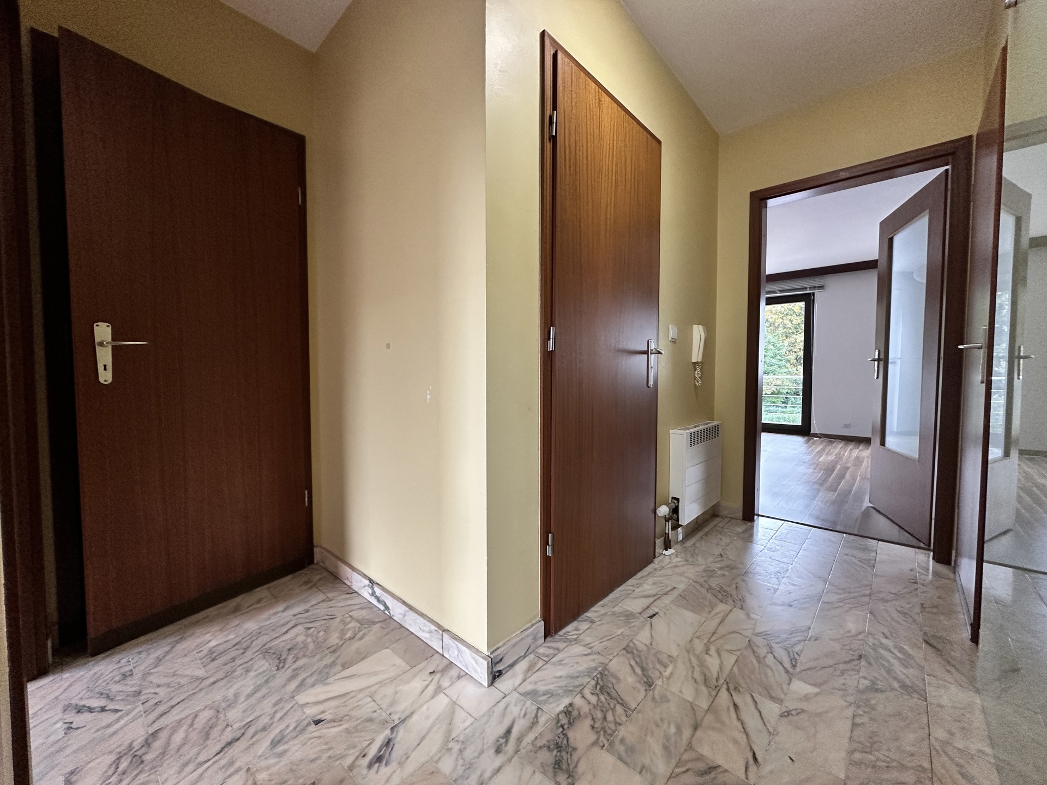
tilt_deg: -2.9
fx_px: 423
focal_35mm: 14
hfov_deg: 102.1
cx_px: 524
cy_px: 392
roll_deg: -0.2
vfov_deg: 85.7
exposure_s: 1/100
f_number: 2.2
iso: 200
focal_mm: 2.22
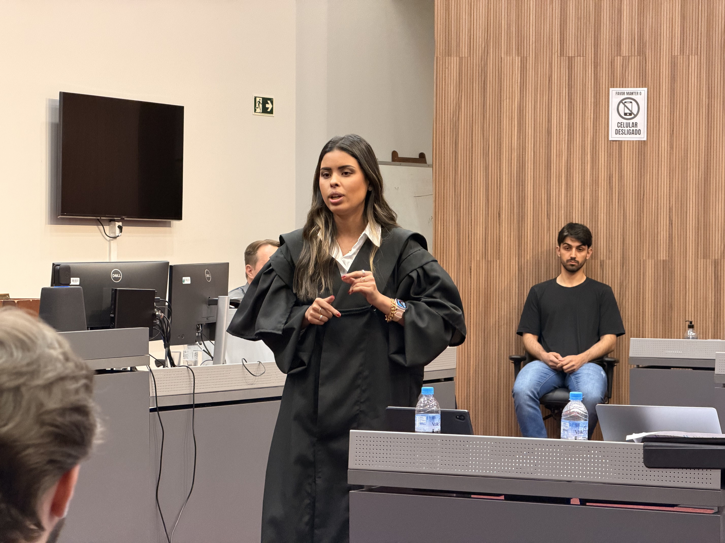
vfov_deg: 14.8
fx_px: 2094
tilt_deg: -0.8
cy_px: 272
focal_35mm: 100
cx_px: 362
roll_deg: -0.3
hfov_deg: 19.6
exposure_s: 1/60
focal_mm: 16.89
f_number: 2.8
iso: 500
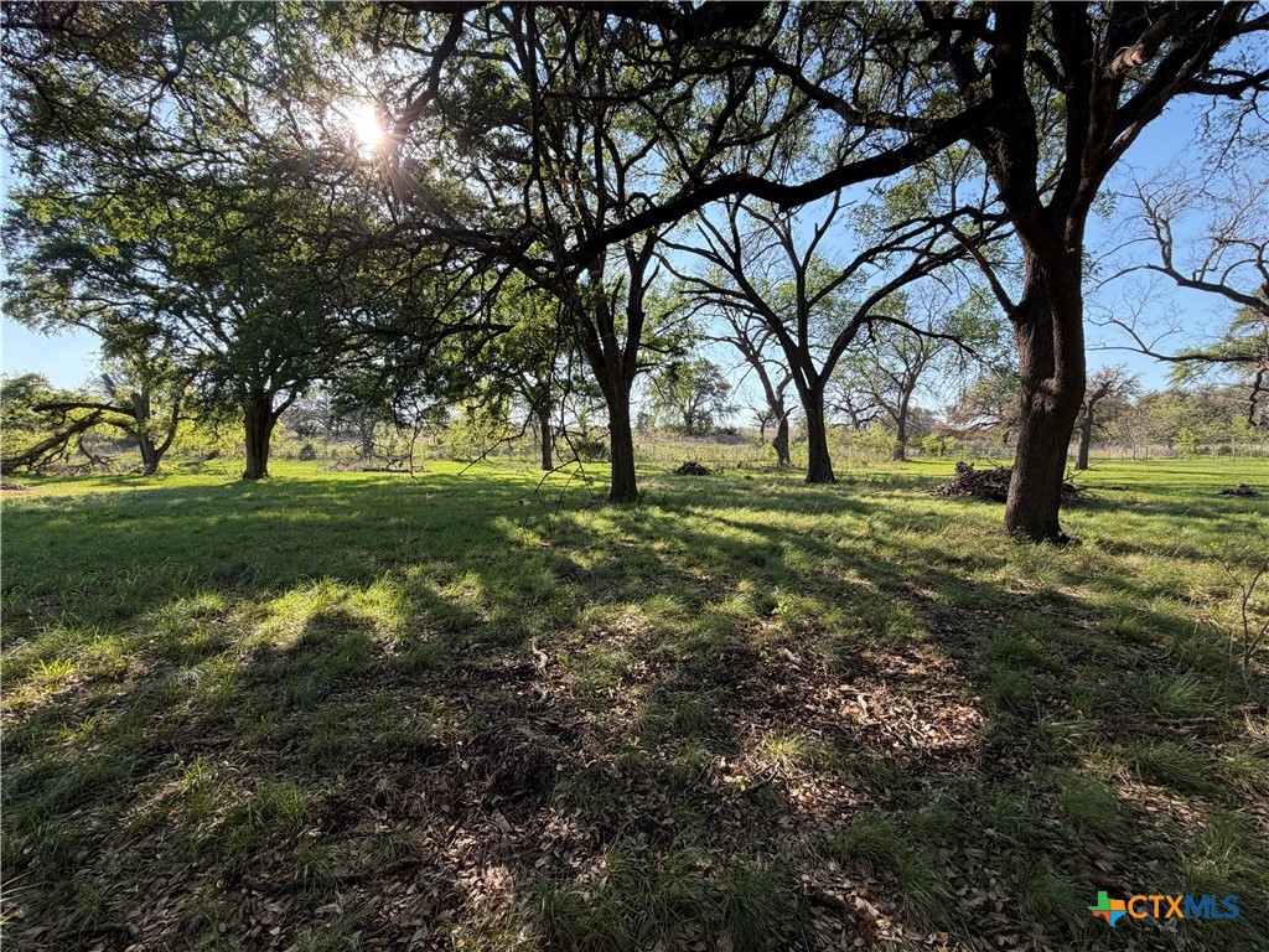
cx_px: 634
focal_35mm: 14
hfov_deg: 102.1
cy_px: 476
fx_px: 513
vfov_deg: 85.7
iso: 50
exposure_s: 1/502
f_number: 2.2
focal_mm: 2.22
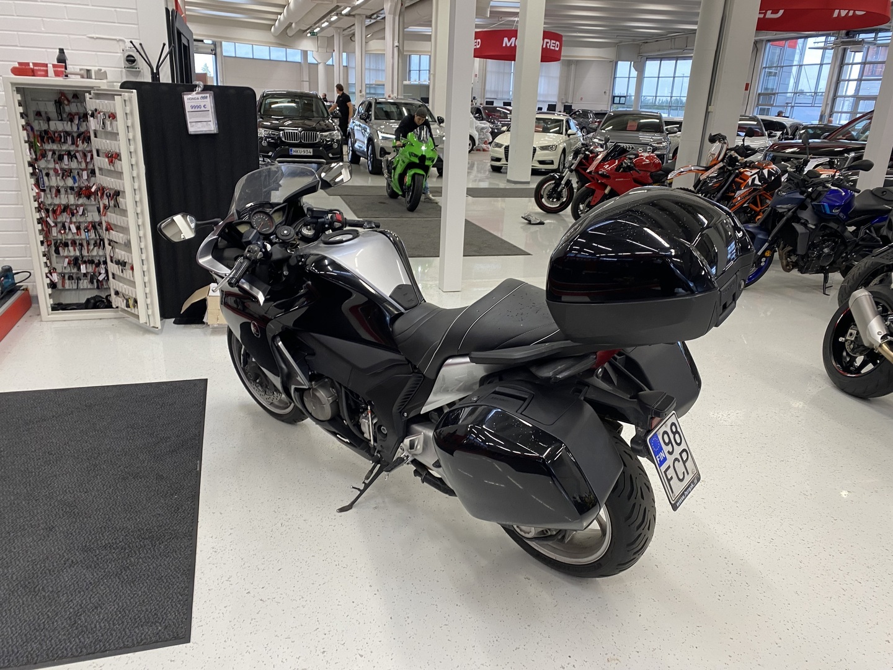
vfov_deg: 53.1
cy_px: 335
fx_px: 671
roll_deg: -3.0
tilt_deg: -19.0
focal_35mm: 26
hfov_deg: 67.3
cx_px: 446
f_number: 1.8
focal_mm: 4.25
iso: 80
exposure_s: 1/50
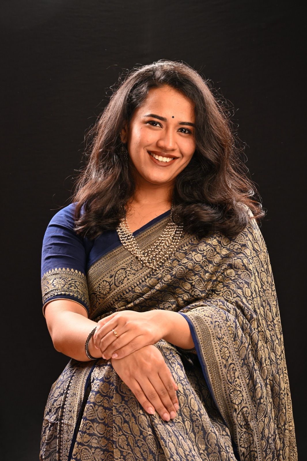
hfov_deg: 17.3
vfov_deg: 25.7
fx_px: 1011
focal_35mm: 79
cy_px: 230
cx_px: 154
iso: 100
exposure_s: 1/125
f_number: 10
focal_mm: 79
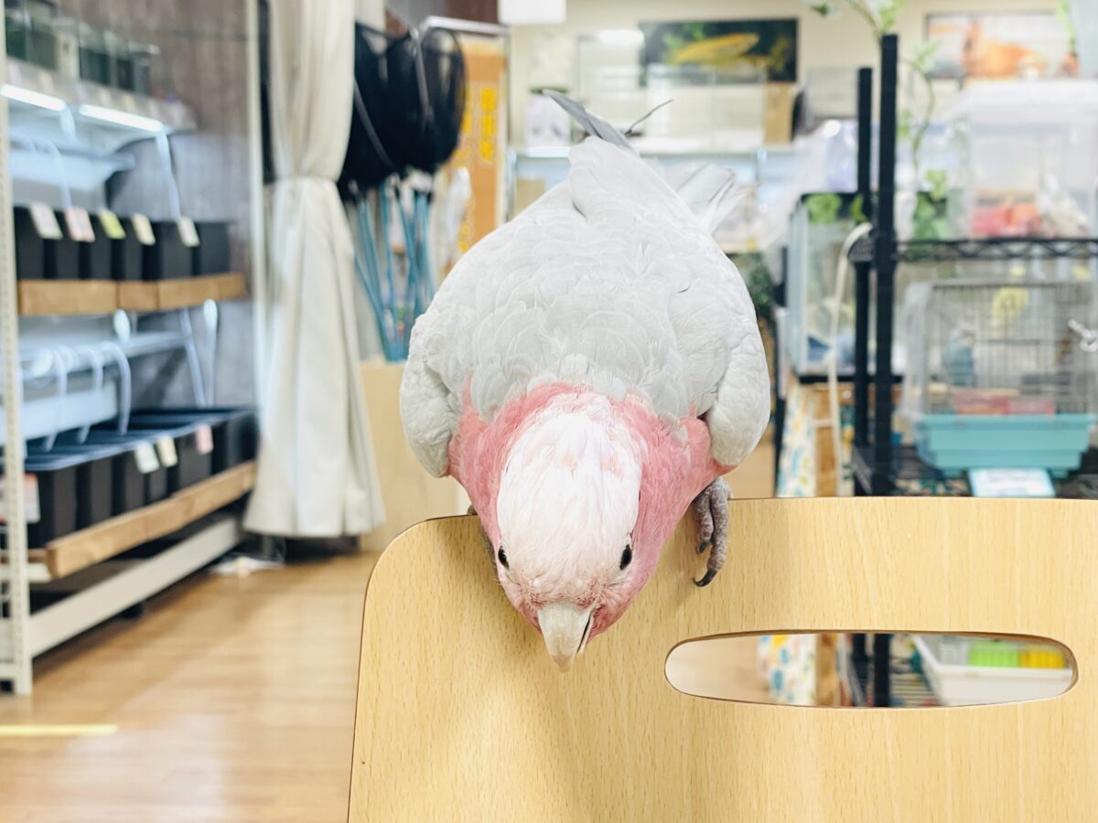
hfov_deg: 36.8
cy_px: 412
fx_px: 1649
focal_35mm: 52
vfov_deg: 28.0
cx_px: 549
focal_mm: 6
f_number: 2
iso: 125
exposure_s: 1/99
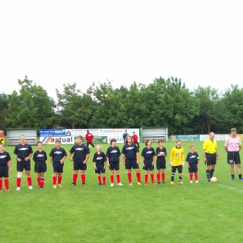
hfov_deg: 30.0
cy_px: 162
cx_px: 208
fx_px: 437
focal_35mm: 55
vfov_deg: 30.9
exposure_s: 1/512
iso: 149
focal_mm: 5.7
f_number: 2.8
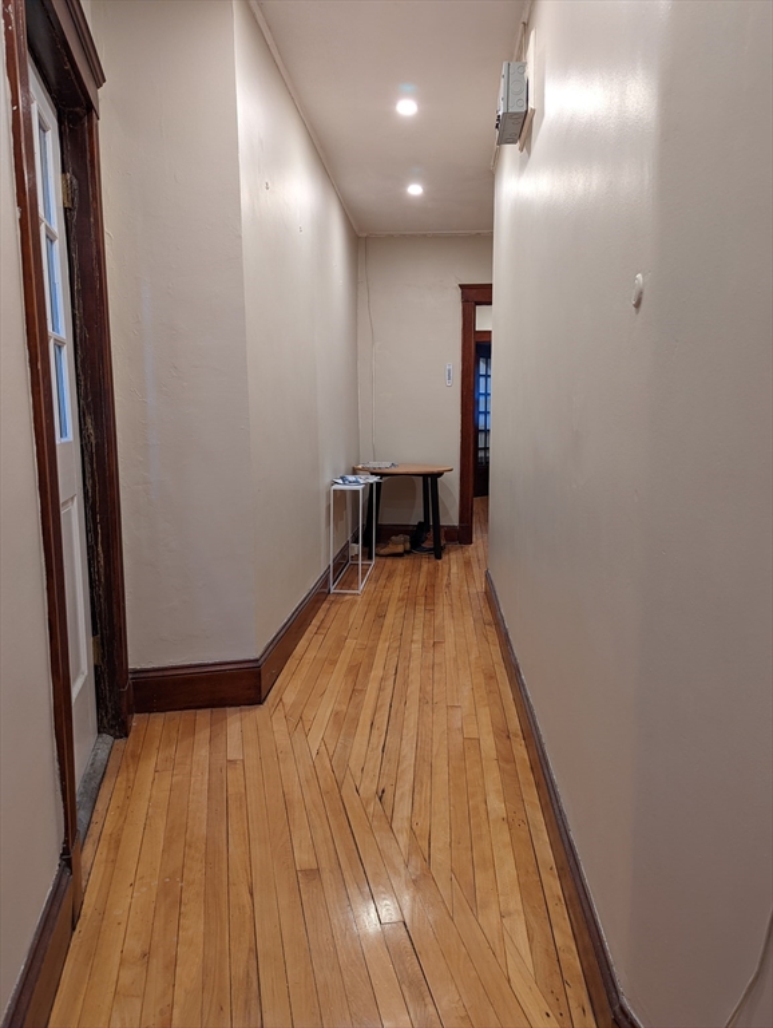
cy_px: 514
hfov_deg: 56.9
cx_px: 386
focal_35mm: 24
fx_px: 713
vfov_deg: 71.5
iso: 85
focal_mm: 6.81
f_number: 1.85
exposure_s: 1/24
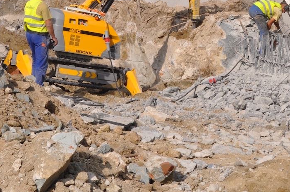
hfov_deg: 13.7
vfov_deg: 9.2
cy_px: 39
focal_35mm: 148
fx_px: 1190
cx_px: 282
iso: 200
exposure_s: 1/400
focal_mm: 36
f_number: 10
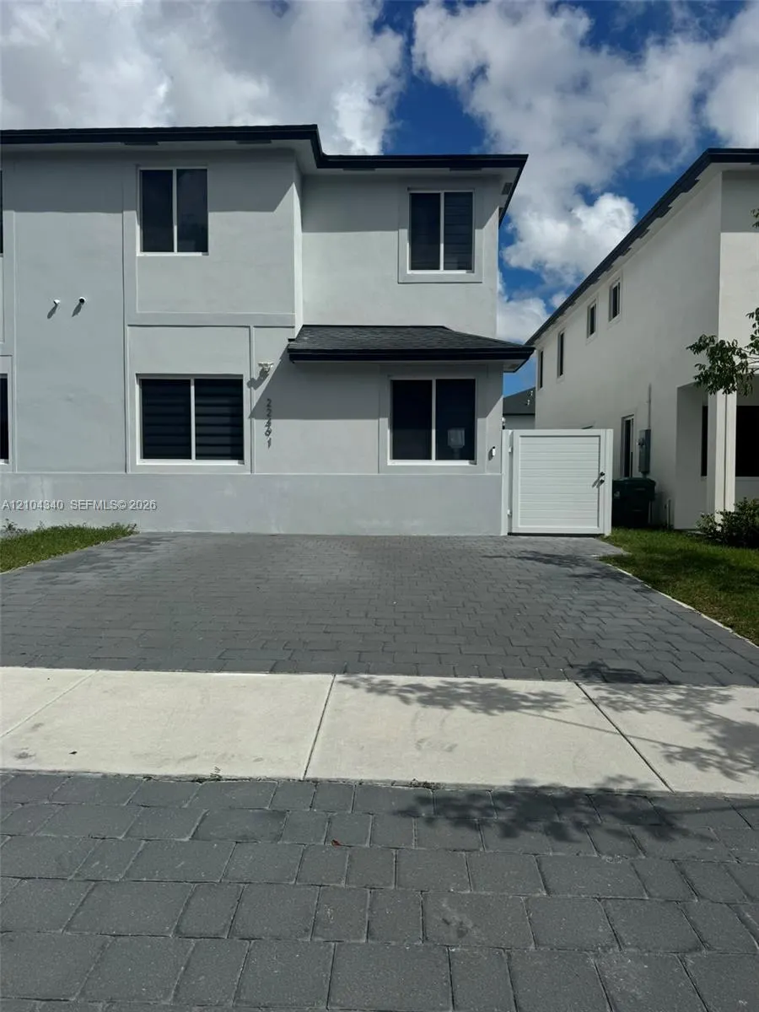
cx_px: 380
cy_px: 506
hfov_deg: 56.8
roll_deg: -0.5
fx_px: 702
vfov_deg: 71.6
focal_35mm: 24
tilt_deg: -1.7
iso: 80
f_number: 1.78
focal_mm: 6.76
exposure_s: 1/10417
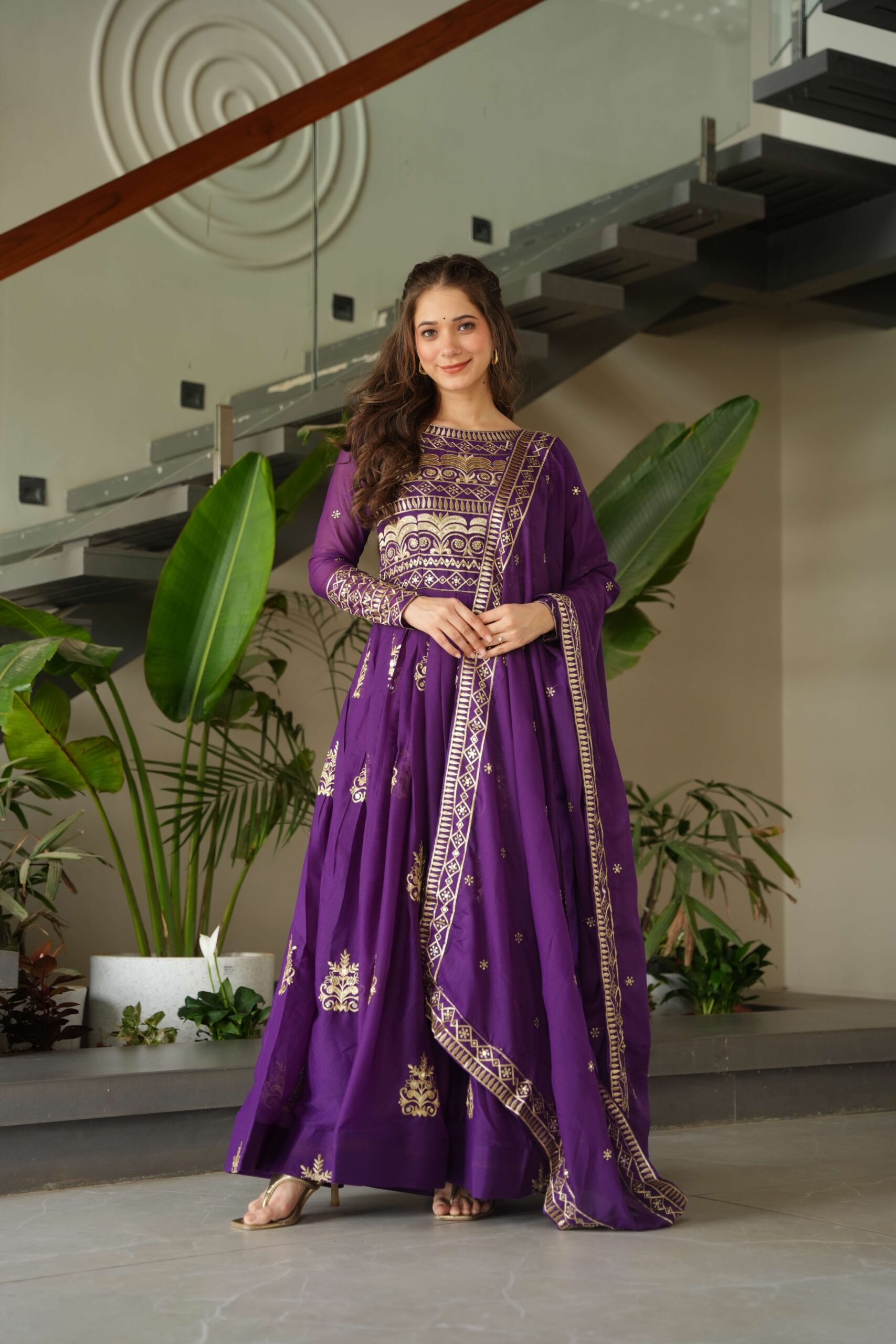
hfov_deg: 22.9
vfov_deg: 33.8
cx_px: 448
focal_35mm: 59
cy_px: 672
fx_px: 2210
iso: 400
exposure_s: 1/200
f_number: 3.2
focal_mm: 59.2
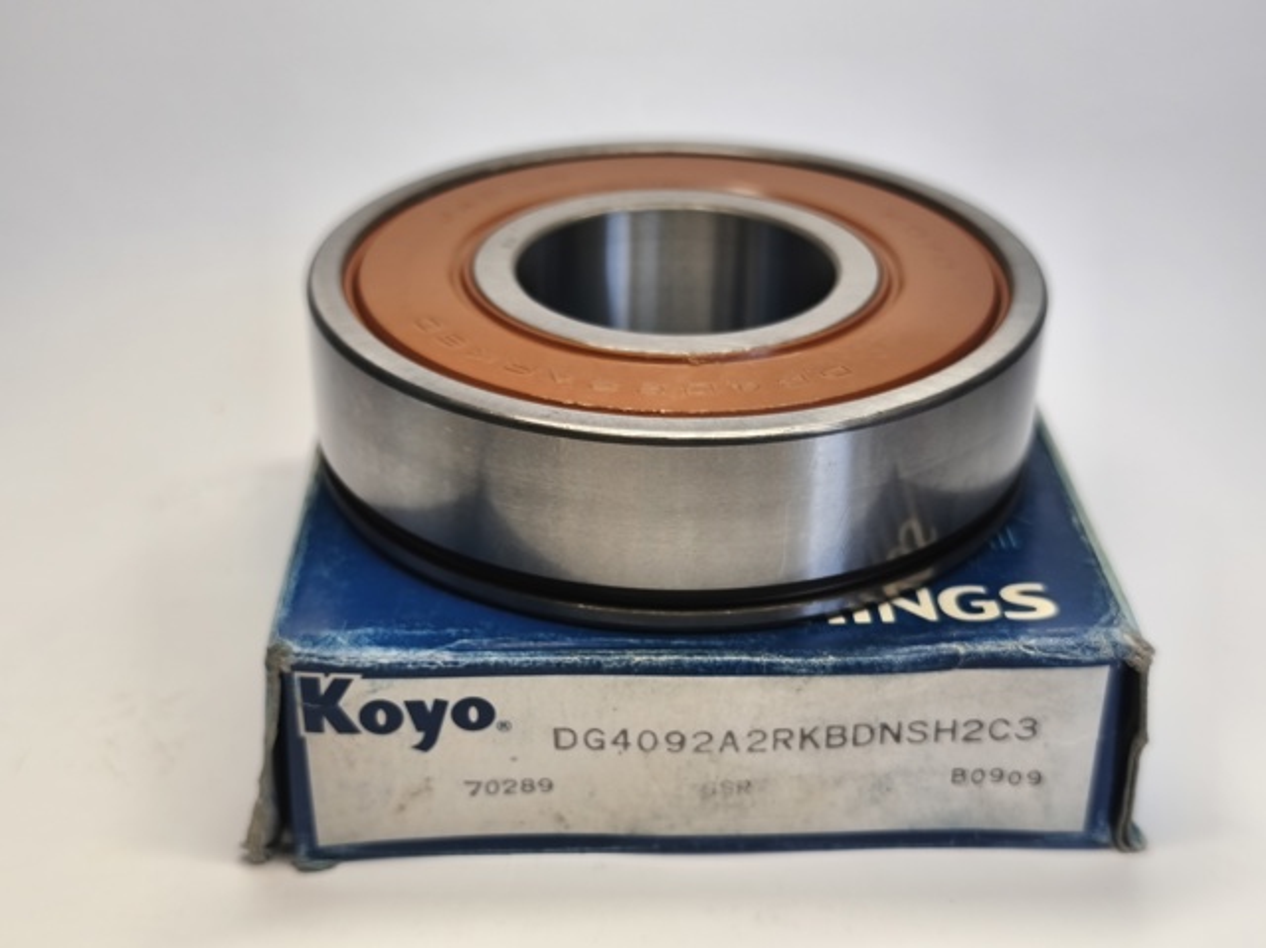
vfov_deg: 31.5
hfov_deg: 41.3
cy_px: 474
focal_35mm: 46
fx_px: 1681
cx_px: 633
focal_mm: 6.18
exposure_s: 1/100
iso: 160
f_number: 1.65
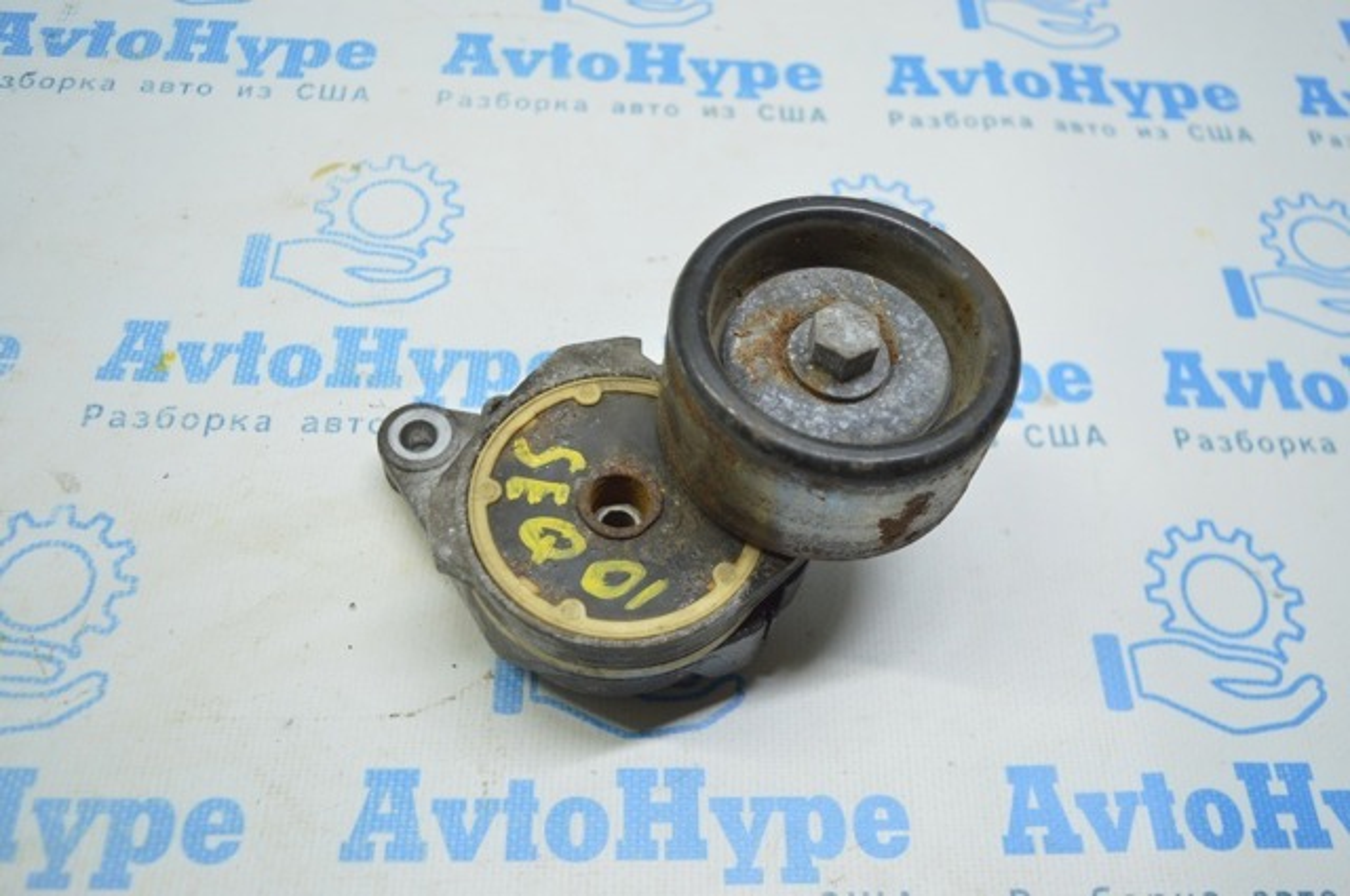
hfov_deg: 59.6
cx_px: 675
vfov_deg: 41.6
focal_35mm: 32
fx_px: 1180
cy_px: 448
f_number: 3.8
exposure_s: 1/60
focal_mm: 21
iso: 400
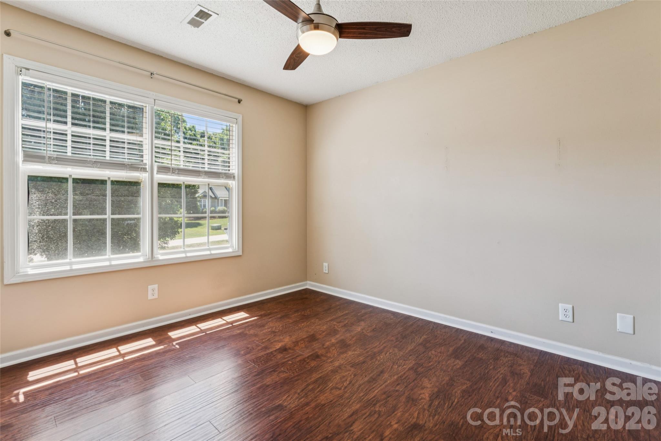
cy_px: 220
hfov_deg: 95.0
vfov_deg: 72.0
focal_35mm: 16
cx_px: 330
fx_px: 303
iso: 100
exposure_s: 1/5
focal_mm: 16.5
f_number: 13
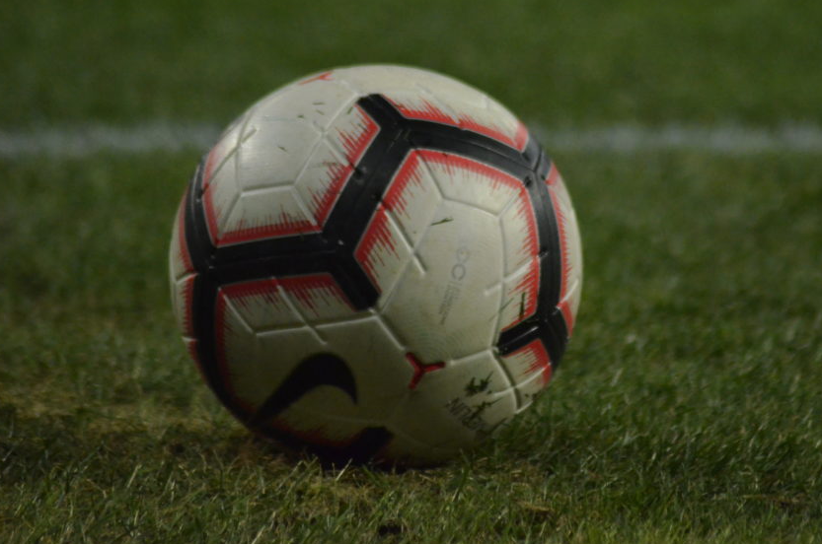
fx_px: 11759
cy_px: 237
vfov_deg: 2.7
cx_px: 493
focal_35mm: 516
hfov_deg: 4.0
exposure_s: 1/1250
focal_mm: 280
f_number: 5.3
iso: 4000
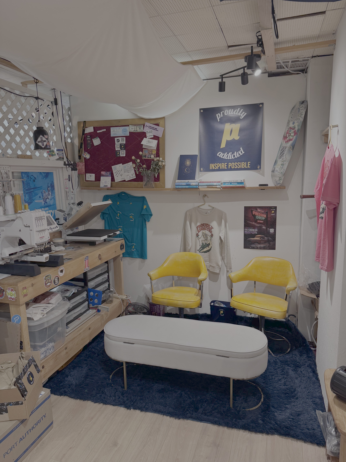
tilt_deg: -9.9
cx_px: 173
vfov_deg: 71.6
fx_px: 320
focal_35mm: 24
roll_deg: +1.1
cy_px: 231
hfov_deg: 56.8
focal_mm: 6.76
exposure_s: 1/60
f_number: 1.78
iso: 160
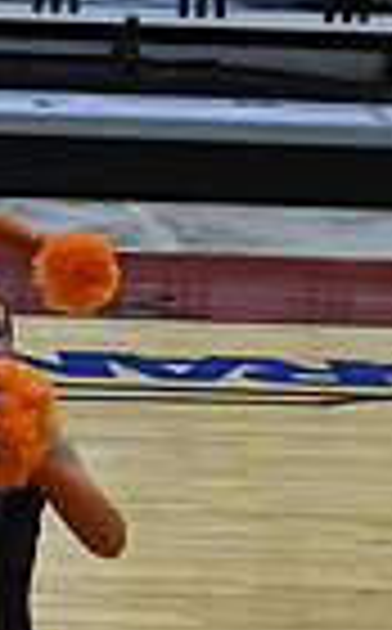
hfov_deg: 2.9
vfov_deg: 4.7
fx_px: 7621
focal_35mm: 444
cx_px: -789
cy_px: 493
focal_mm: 70
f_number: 4
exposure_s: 1/500
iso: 4000
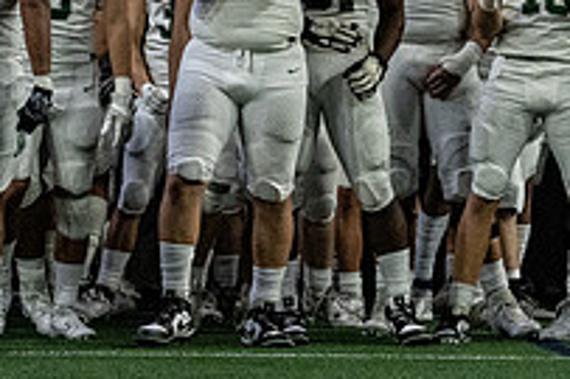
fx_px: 5933
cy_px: -63
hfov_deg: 5.5
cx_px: 319
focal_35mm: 375
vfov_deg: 3.7
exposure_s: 1/1250
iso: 6400
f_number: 4
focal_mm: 88
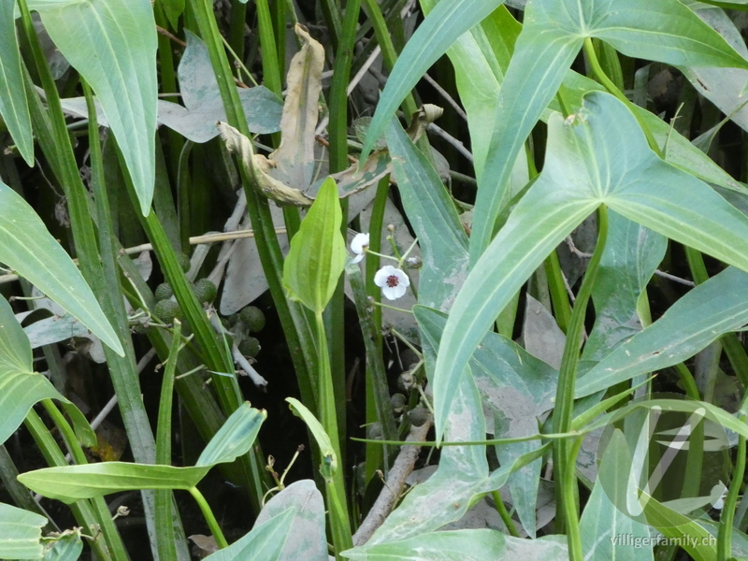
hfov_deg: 7.2
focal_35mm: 274
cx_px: 374
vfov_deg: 5.4
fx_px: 5921
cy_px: 280
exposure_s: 1/80
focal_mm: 49.1
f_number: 6.3
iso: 1600
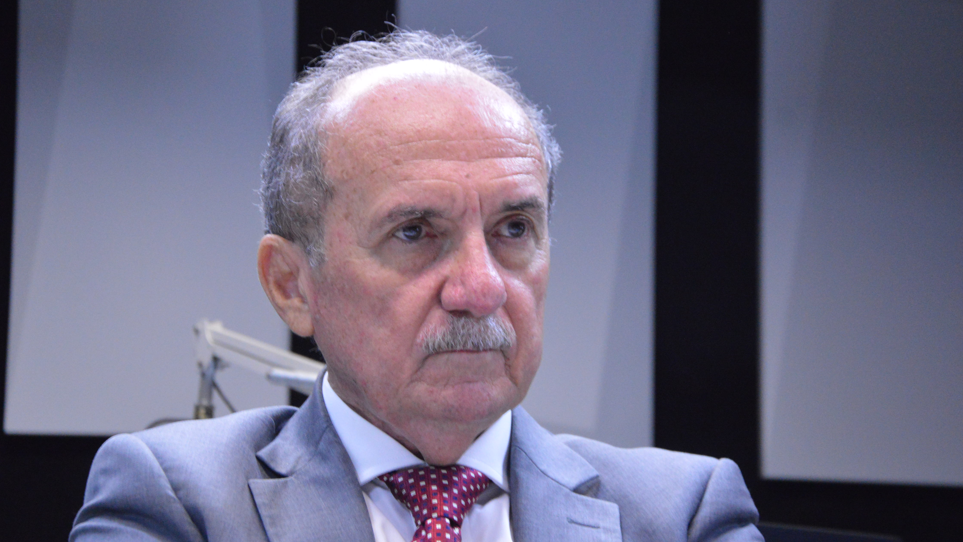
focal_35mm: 104
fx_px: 2656
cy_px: 312
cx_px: 481
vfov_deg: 11.6
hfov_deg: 20.6
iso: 3200
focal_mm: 66
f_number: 6.3
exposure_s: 1/125
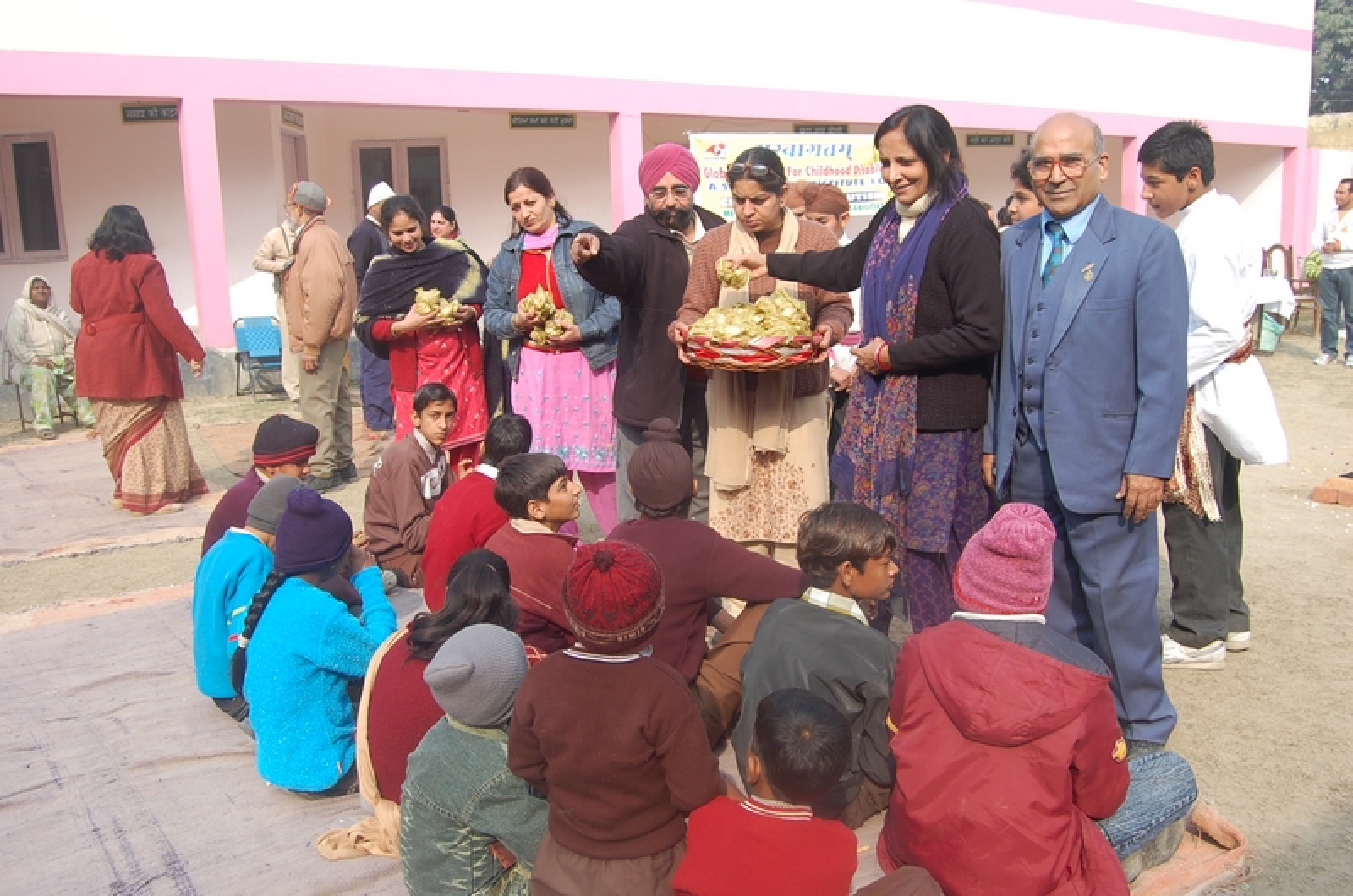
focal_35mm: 30
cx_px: 676
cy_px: 448
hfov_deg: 62.0
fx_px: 1125
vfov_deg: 43.4
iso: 200
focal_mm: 20
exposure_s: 1/200
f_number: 7.1
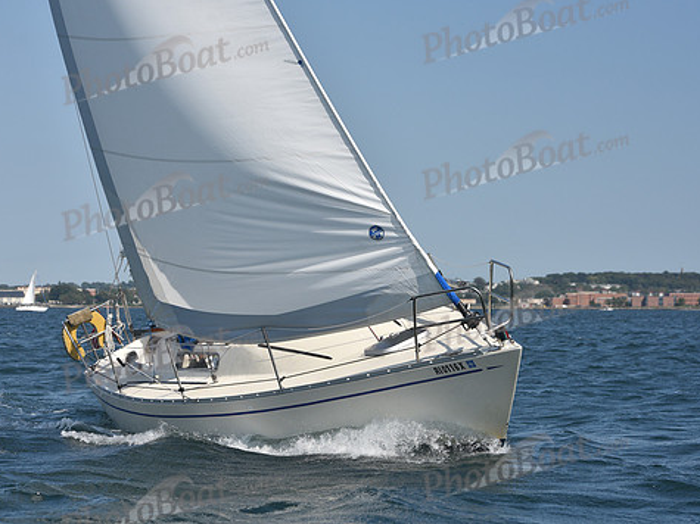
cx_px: 346
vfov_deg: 13.7
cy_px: 258
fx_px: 2183
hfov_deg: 18.2
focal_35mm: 108
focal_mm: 92
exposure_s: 1/1000
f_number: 5.6
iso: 250
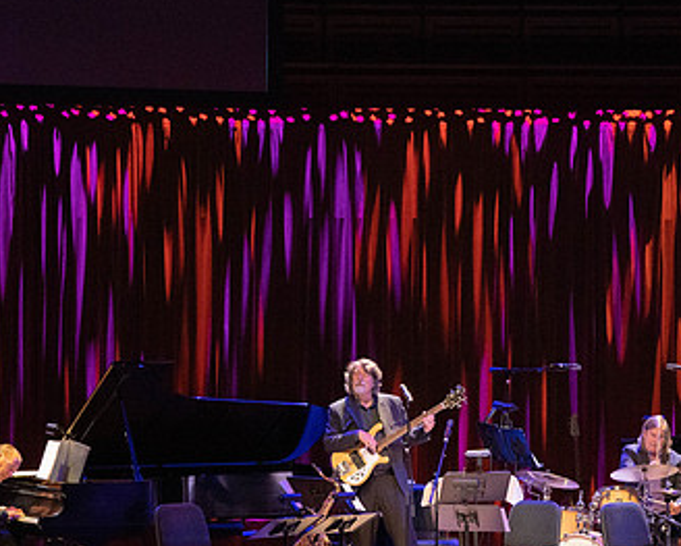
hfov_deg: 8.6
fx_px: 4519
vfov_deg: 6.9
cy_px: 288
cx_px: 448
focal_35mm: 224
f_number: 6.3
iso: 8000
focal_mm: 135
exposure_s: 1/250
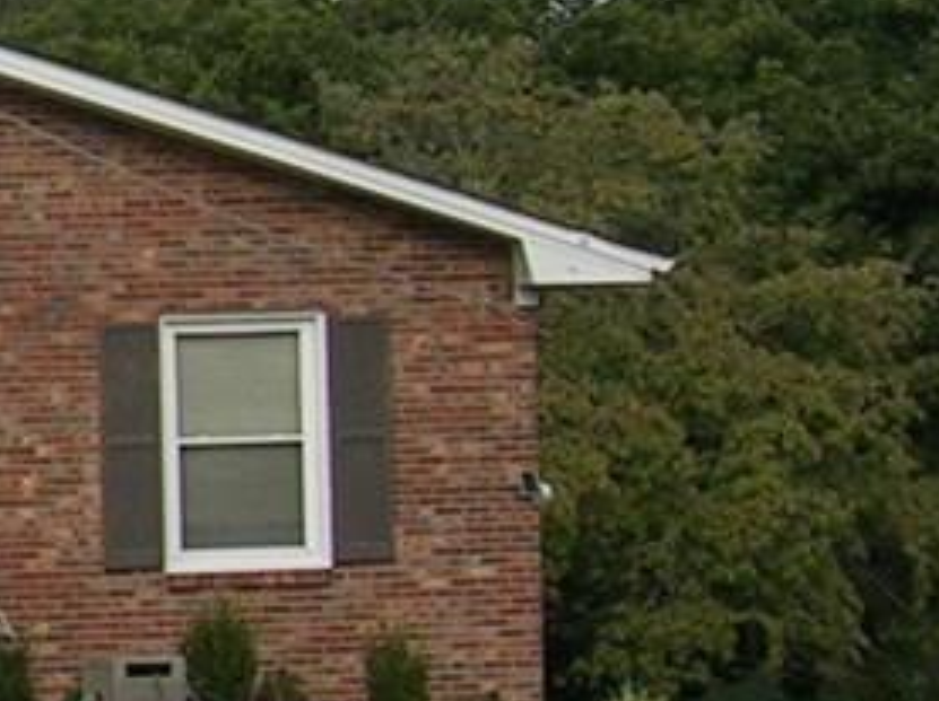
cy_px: 406
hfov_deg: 10.7
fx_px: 4389
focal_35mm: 162
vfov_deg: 9.1
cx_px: -1197
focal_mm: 5.4
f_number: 4.8
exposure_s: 1/159
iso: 50
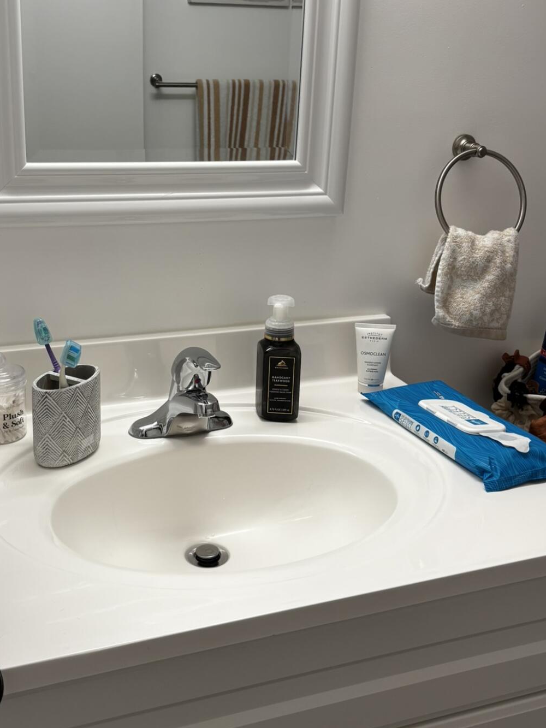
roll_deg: -1.4
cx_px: 207
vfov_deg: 47.8
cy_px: 328
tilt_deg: -16.6
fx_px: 820
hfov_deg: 36.6
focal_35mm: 39
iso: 80
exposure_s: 1/120
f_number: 1.6
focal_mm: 5.96
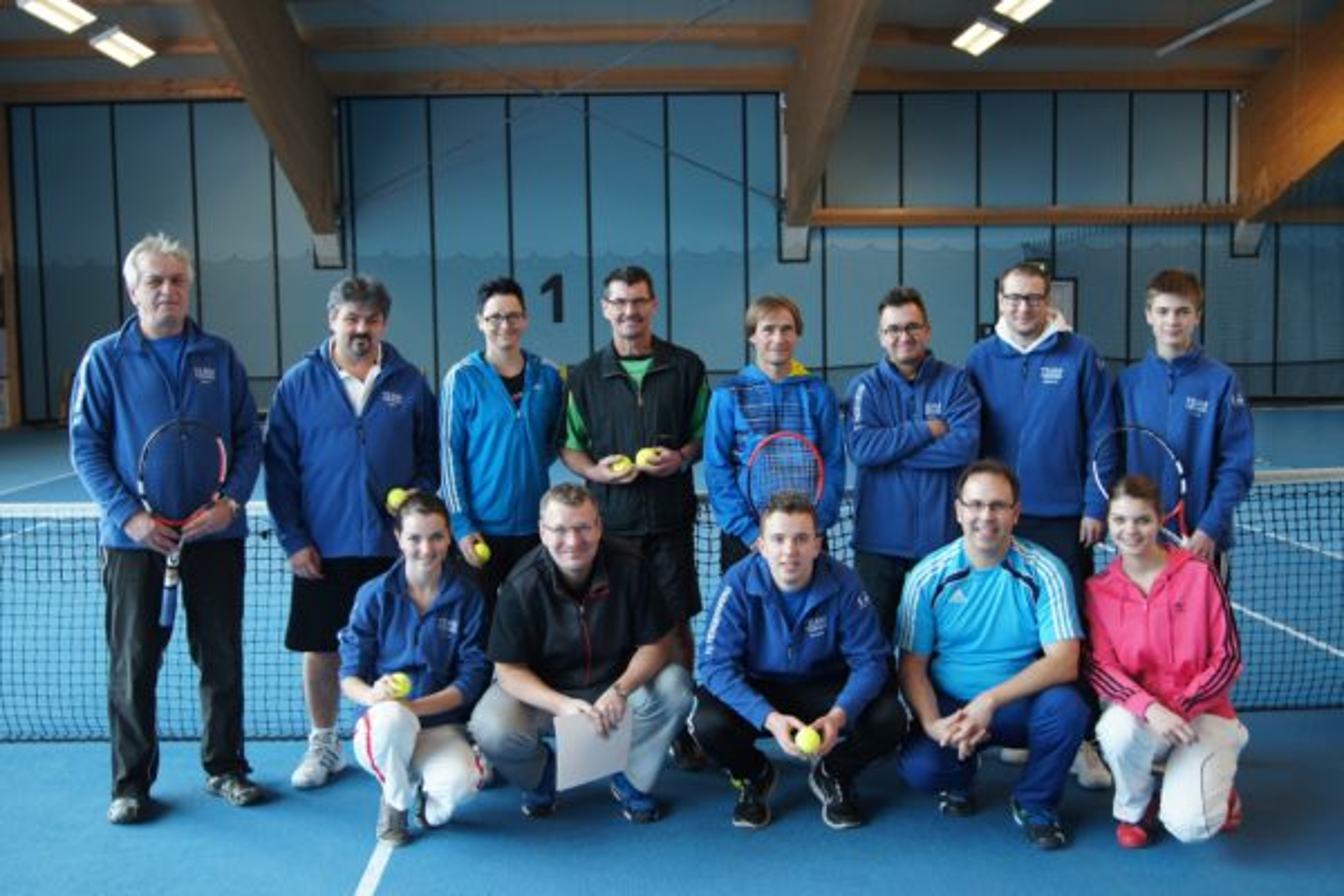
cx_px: 672
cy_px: 448
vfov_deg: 36.9
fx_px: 1344
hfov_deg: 53.1
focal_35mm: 36
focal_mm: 24
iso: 160
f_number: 4
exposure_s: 1/40
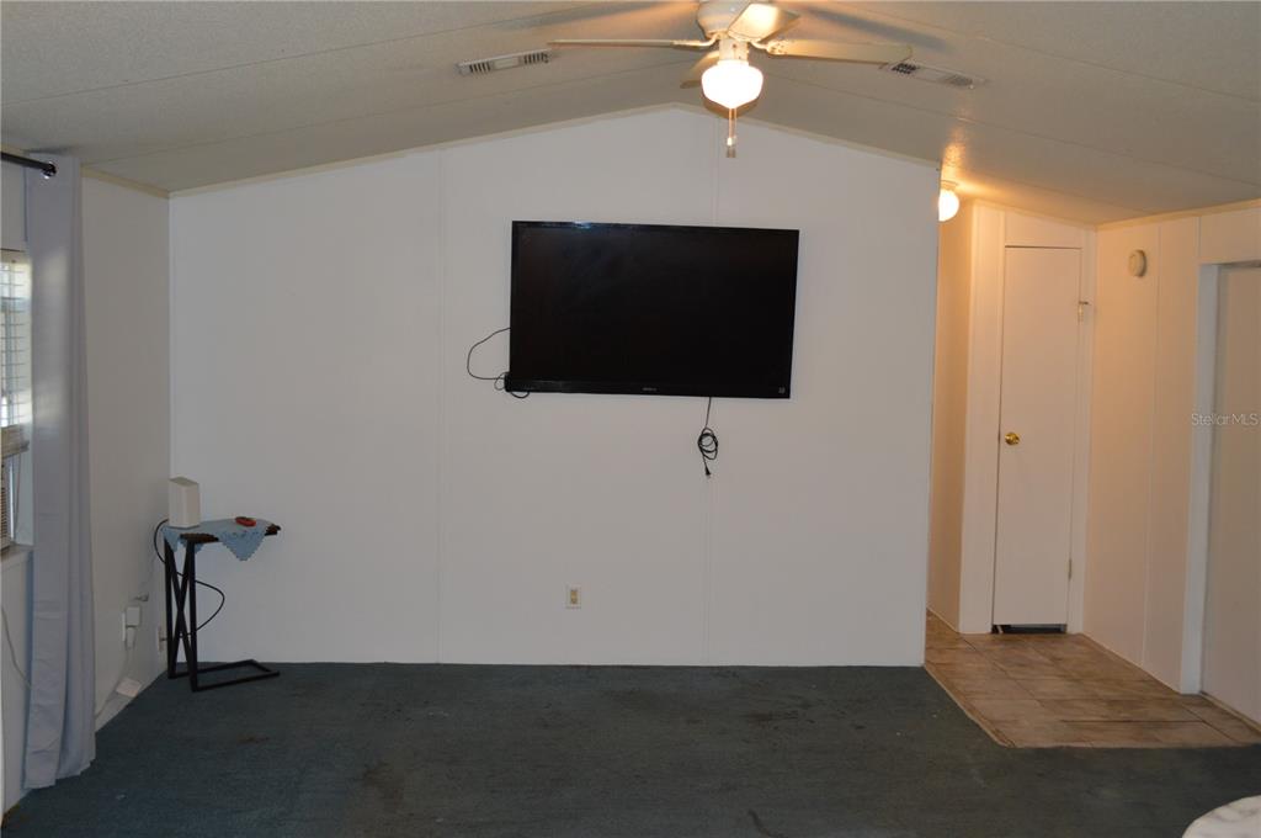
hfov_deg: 49.6
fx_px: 1364
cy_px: 419
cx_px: 630
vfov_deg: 34.1
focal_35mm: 39
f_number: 4.2
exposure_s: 1/60
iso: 640
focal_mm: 26
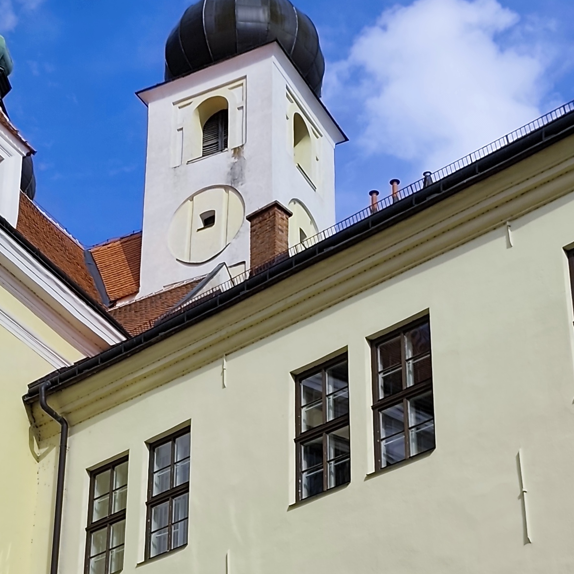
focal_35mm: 70
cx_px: 295
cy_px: 525
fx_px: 1313
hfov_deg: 24.7
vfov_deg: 23.9
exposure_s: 1/1553
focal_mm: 6.19
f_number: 1.65
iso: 50
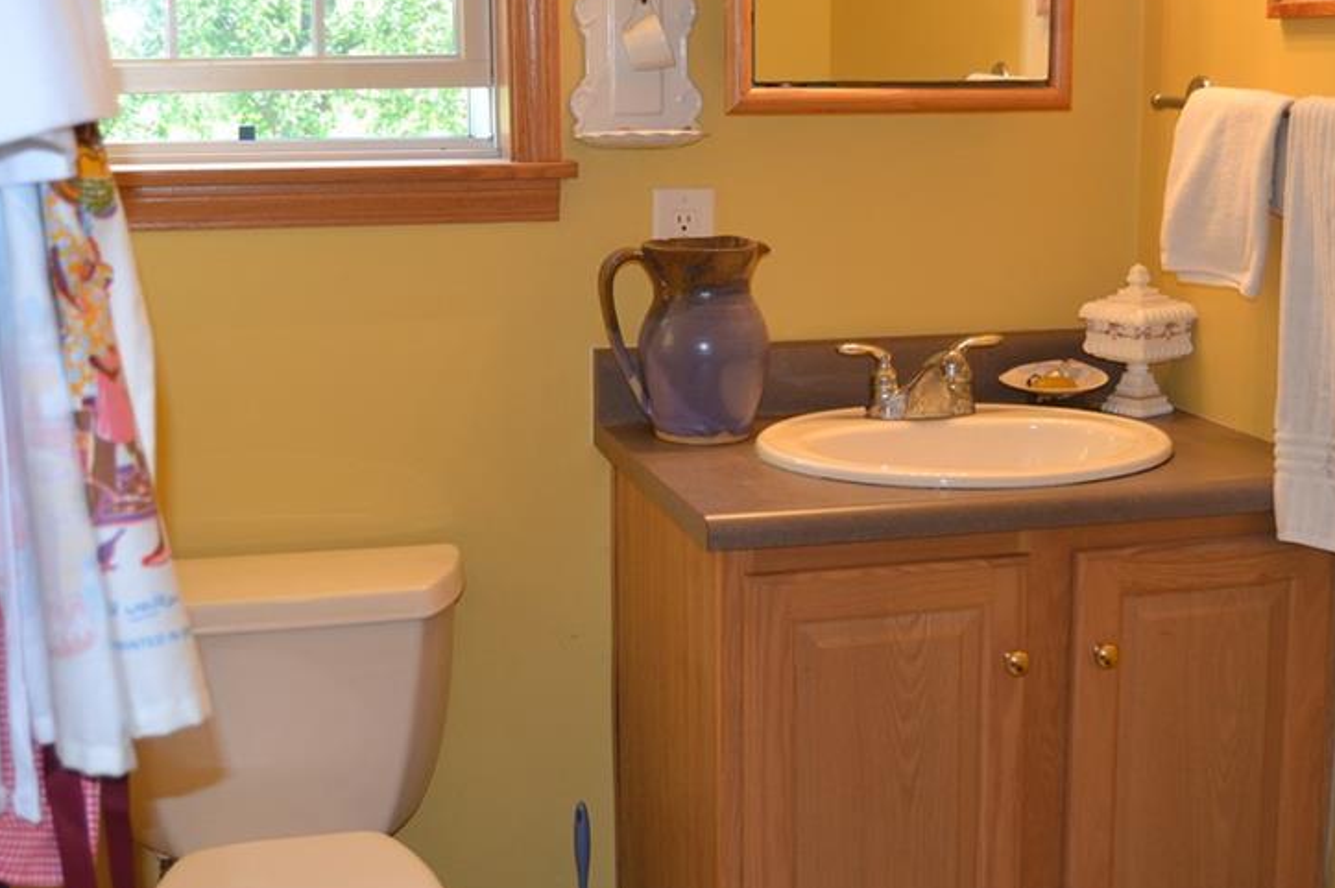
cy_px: 334
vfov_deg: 26.4
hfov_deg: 38.9
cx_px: 674
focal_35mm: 51
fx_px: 1890
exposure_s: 1/60
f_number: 3.8
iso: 500
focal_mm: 24
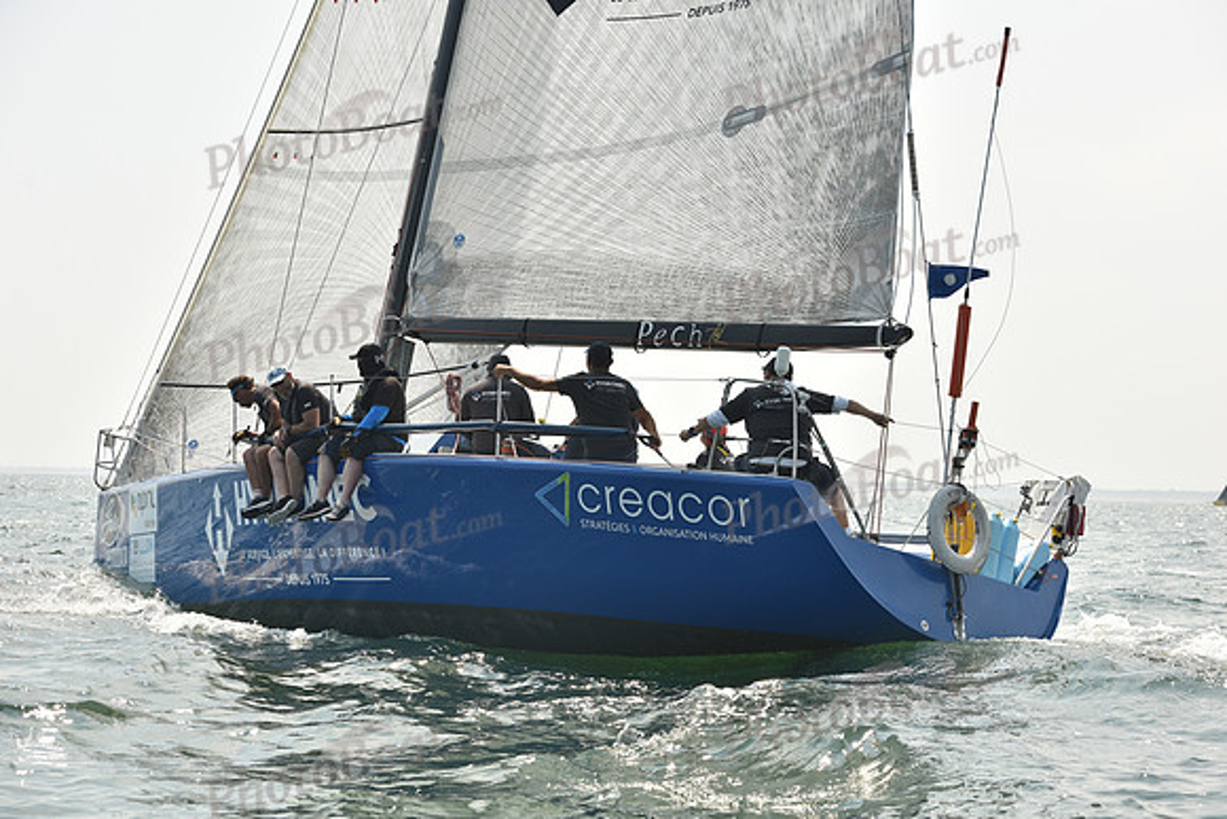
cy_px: 410
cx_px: 614
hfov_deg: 28.8
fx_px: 2386
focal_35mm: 70
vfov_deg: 19.5
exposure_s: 1/800
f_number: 8
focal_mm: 70
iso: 250
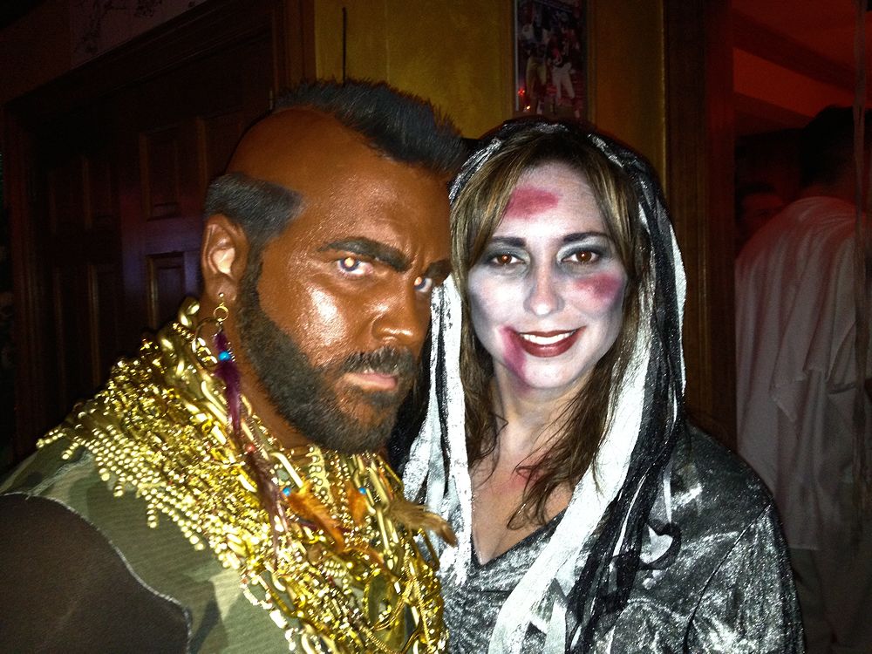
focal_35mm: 35
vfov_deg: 40.7
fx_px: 882
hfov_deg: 52.6
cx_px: 436
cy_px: 327
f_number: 2.4
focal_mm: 4.28
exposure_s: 1/16
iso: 250
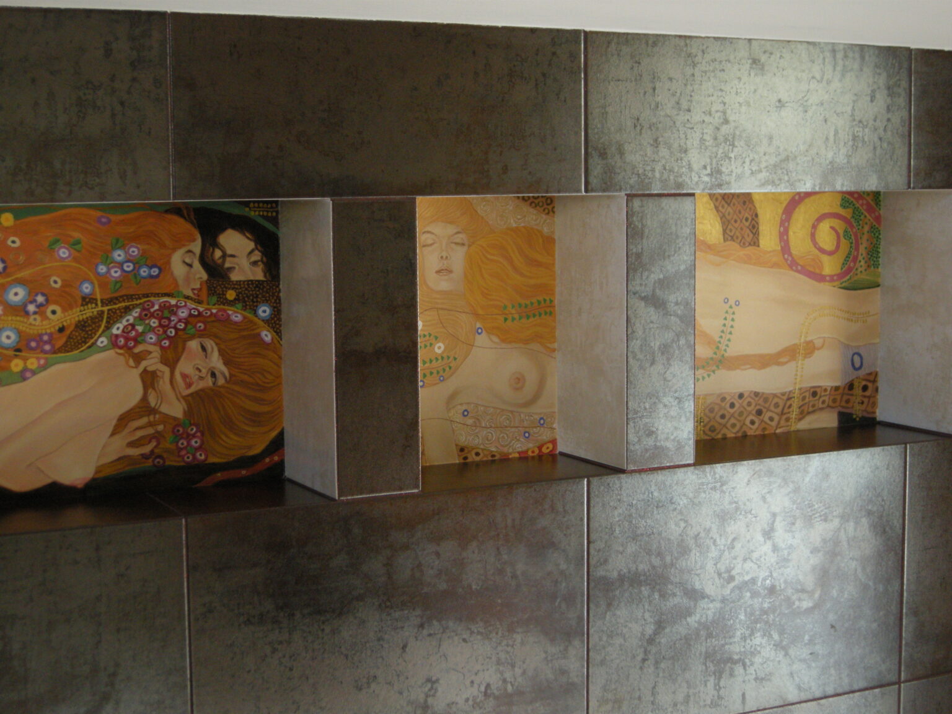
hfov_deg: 32.2
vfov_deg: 24.4
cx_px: 476
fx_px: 1650
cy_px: 357
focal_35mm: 60
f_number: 3.5
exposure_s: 1/49
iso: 218
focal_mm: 12.9
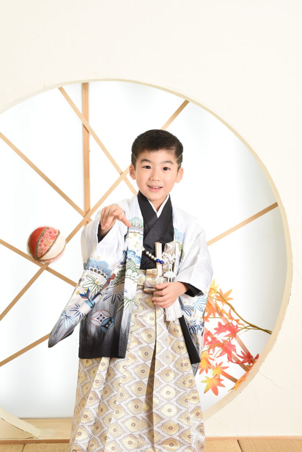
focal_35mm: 85
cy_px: 226
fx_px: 1069
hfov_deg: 16.1
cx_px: 151
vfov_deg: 23.9
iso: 1600
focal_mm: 85
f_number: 8
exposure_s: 1/200
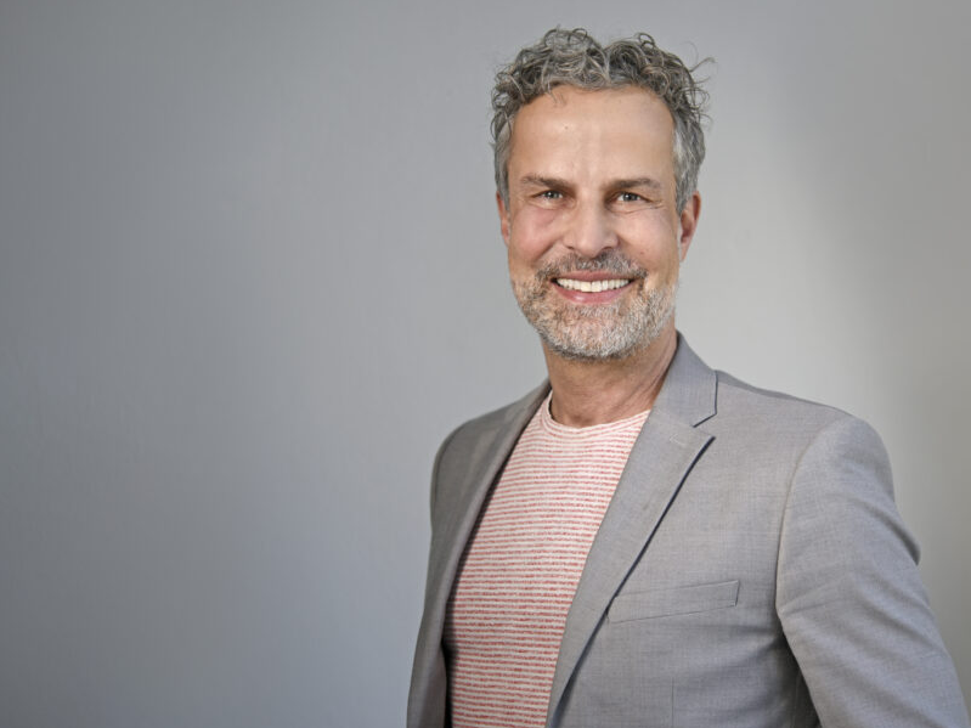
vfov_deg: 19.9
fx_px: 2075
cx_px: 563
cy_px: 325
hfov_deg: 26.3
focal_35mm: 74
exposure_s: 1/100
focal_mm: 60
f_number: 2.8
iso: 100
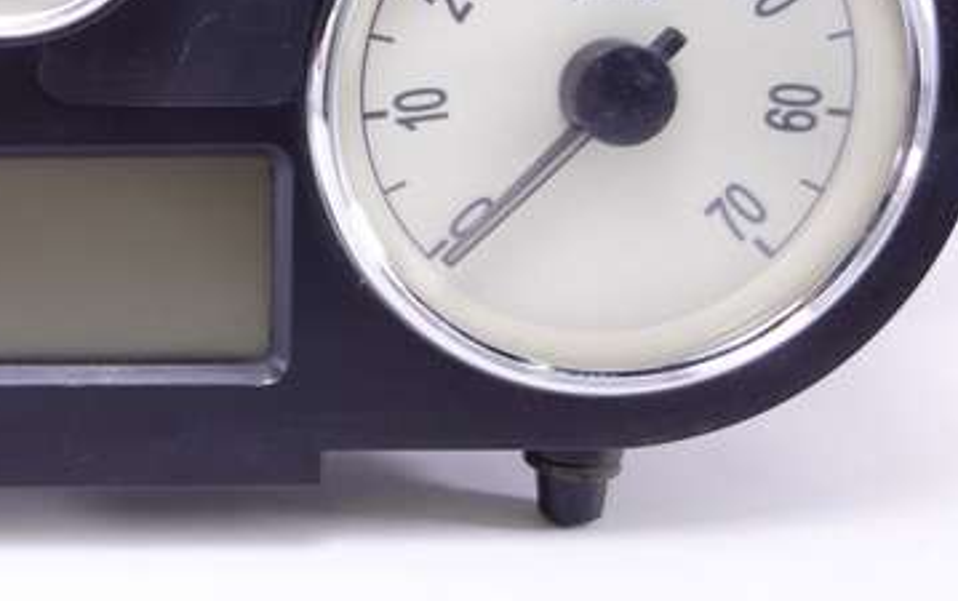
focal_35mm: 61
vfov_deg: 20.9
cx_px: 0
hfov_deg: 31.0
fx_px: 1594
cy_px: 69
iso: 125
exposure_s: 1/80
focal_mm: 10.4
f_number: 1.8
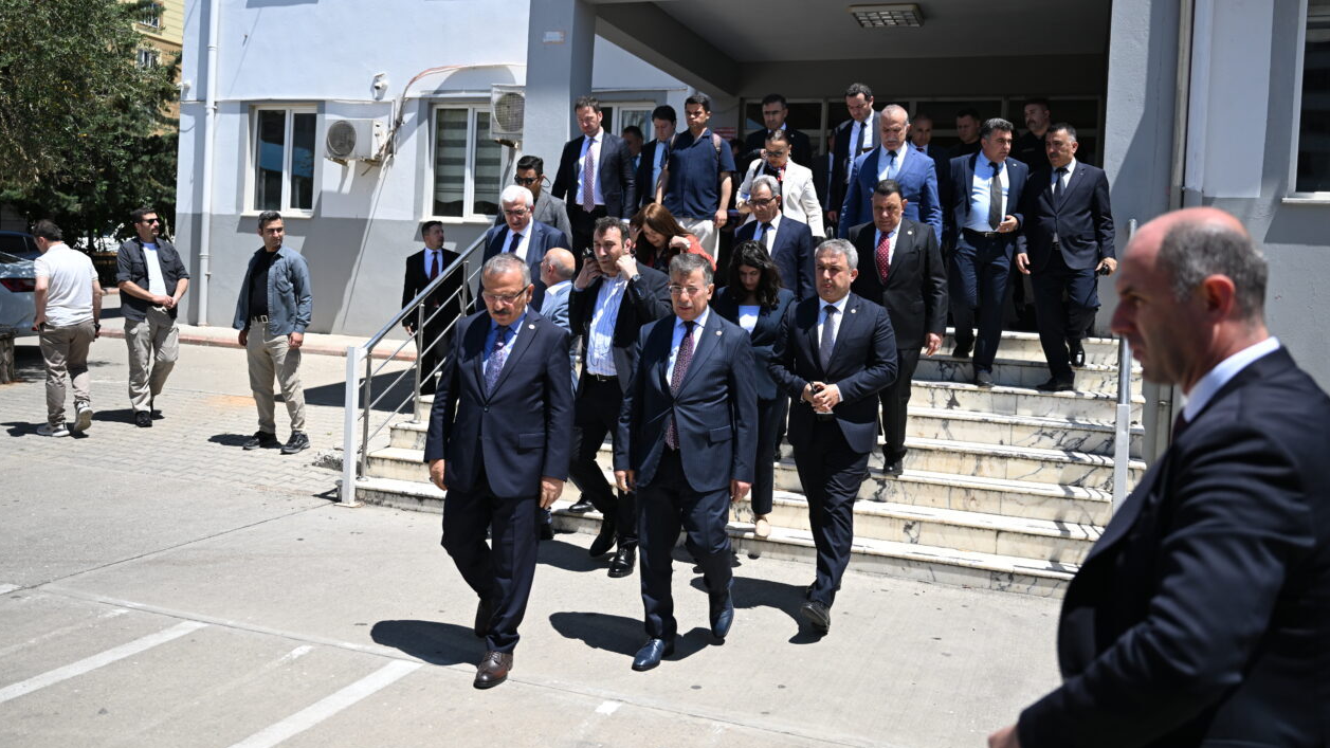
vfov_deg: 36.6
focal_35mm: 32
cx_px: 671
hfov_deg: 61.0
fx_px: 1128
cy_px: 316
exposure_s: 1/4000
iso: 250
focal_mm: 30
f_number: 2.8
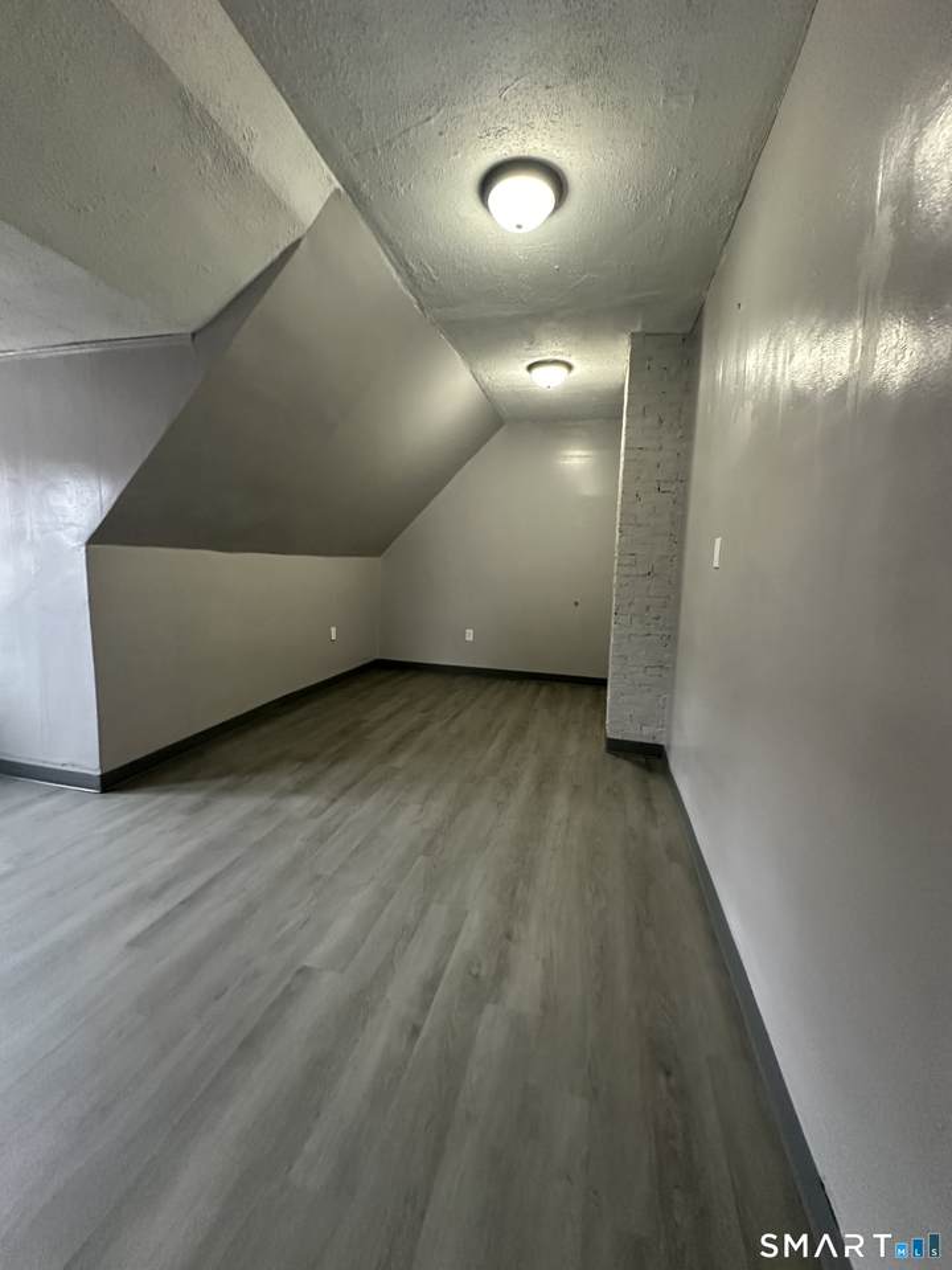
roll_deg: -0.3
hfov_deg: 85.7
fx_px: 513
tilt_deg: -5.0
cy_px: 635
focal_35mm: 14
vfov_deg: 102.1
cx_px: 476
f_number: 2.2
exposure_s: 1/60
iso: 640
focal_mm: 2.22
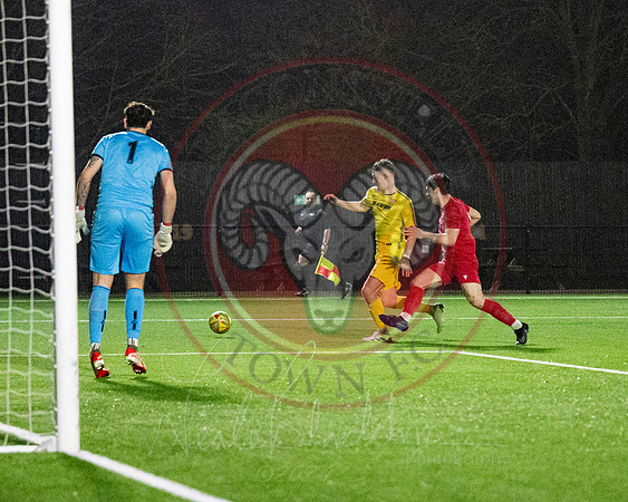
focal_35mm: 185
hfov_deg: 10.4
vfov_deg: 8.4
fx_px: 3430
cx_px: 432
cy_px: 251
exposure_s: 1/1000
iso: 8000
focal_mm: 95
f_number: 2.8
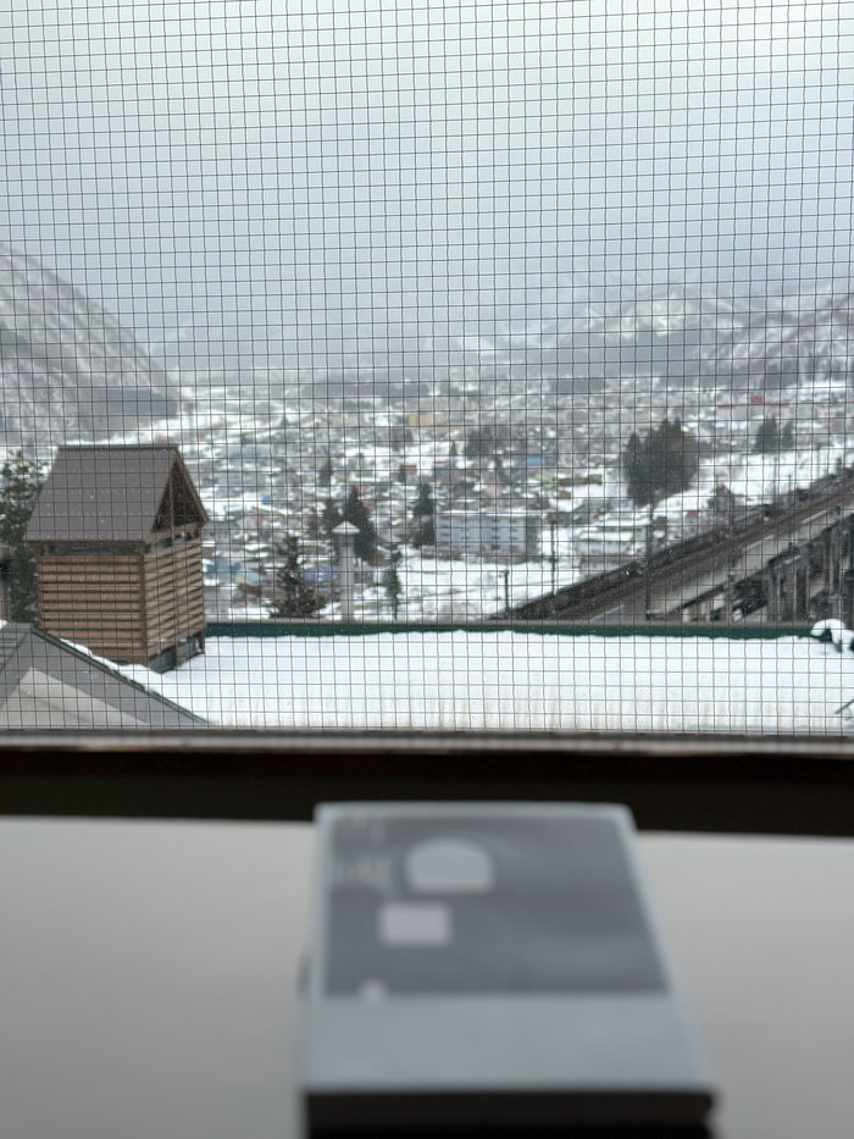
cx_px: 427
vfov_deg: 39.7
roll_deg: -0.1
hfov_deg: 30.3
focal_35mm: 48
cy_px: 570
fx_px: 1579
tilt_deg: -6.5
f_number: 1.78
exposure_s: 1/2114
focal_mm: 6.86
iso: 100
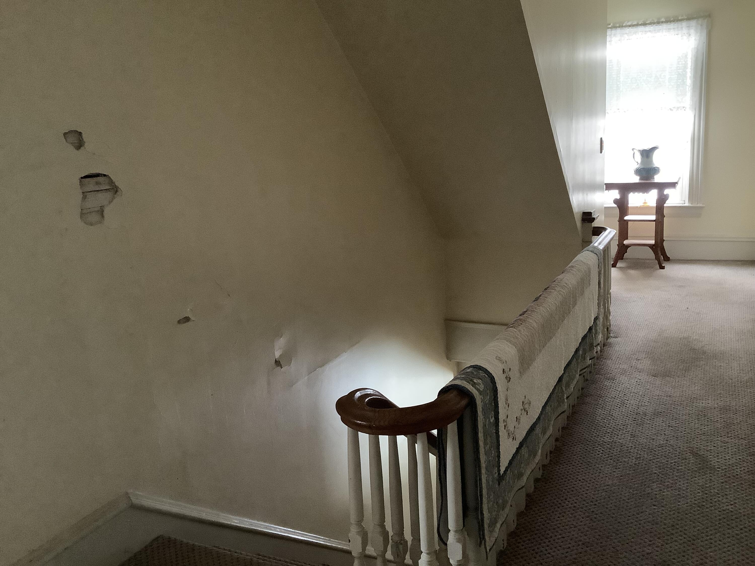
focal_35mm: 31
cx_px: 378
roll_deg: +2.6
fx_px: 676
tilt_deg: -13.1
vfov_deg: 45.4
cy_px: 283
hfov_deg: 58.4
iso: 640
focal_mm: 3.3
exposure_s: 1/20
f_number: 2.4
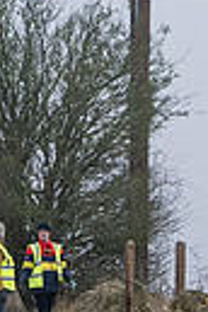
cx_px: -213
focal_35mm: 404
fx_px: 3501
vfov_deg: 5.1
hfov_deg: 3.4
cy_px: 328
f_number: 4.5
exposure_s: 1/125
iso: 200
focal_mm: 34
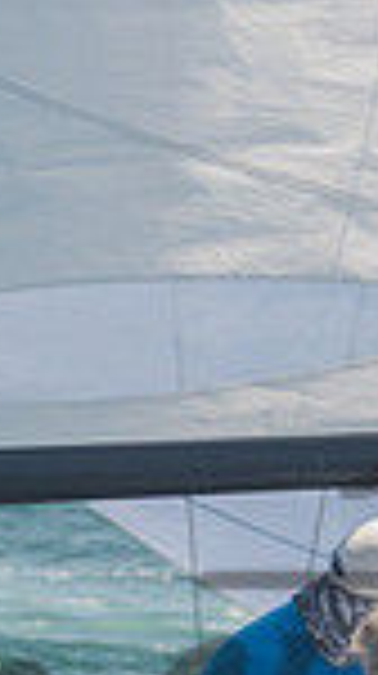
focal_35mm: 426
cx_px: -63
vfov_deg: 5.1
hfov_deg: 2.8
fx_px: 7617
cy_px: 686
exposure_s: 1/320
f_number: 4.5
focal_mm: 70
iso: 250
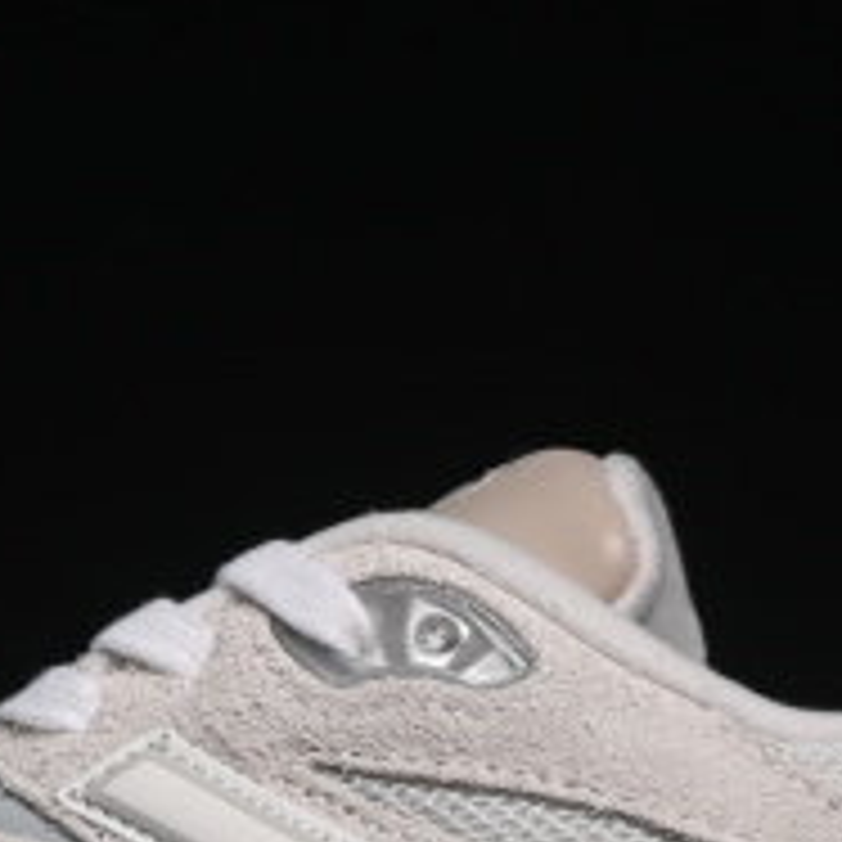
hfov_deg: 6.4
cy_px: 862
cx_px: 293
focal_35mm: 273
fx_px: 7513
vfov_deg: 6.4
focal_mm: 50
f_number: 7.1
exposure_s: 1/80
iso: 160
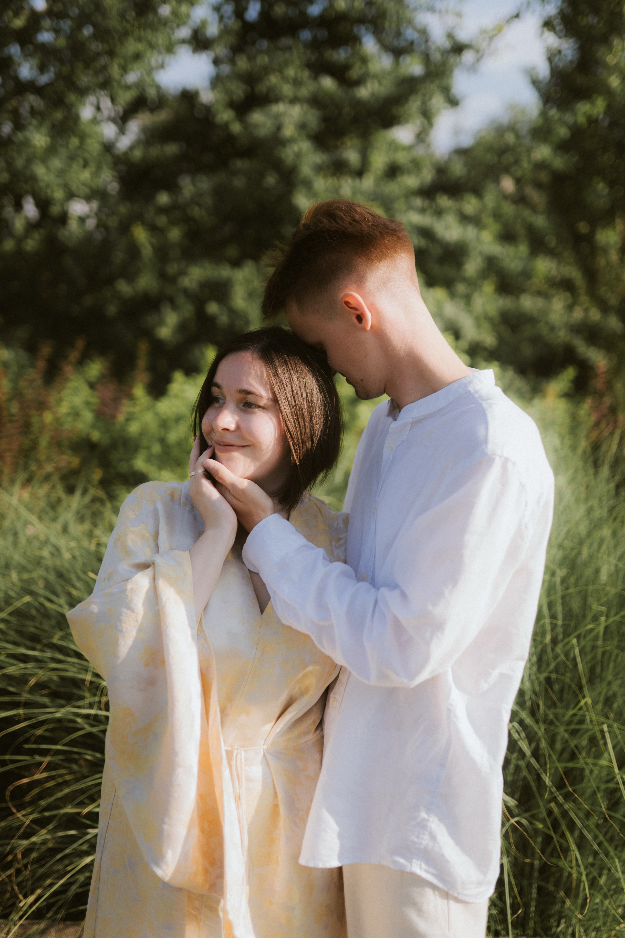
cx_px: 312
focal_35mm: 35
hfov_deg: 37.9
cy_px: 469
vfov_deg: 54.4
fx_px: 911
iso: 160
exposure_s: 1/4000
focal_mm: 35
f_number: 1.4
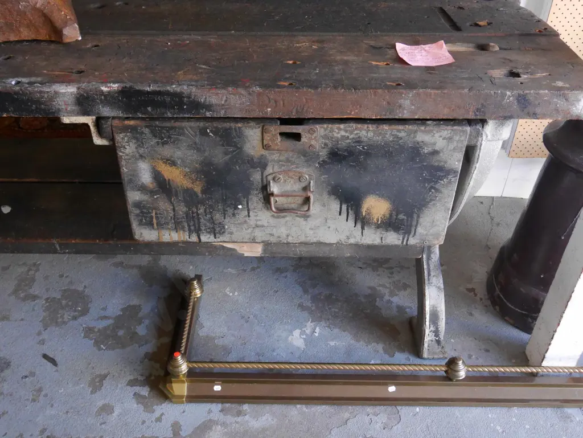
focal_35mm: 34
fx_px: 573
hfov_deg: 53.9
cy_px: 219
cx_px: 292
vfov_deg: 41.8
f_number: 5.5
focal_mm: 17
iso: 3200
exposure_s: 1/80
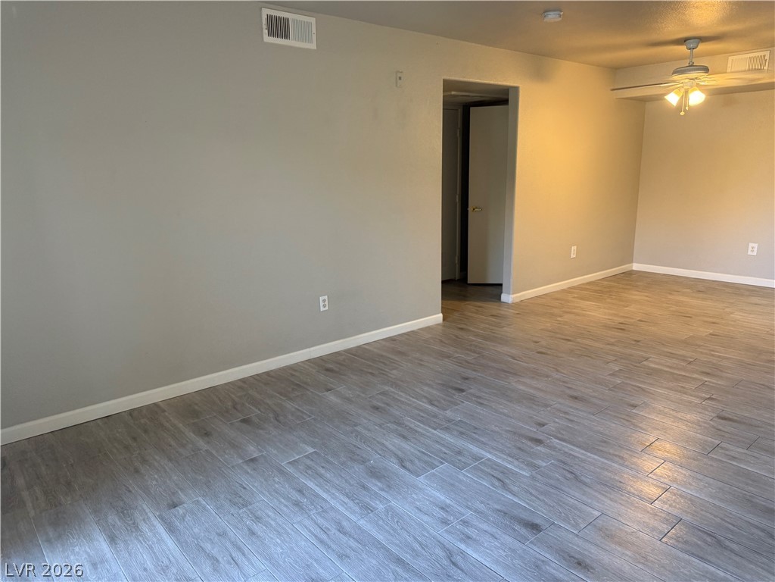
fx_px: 537
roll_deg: +1.1
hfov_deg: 71.6
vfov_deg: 56.8
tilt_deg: -12.3
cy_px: 291
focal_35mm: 24
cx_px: 388
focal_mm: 6.76
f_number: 1.78
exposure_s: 1/60
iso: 200
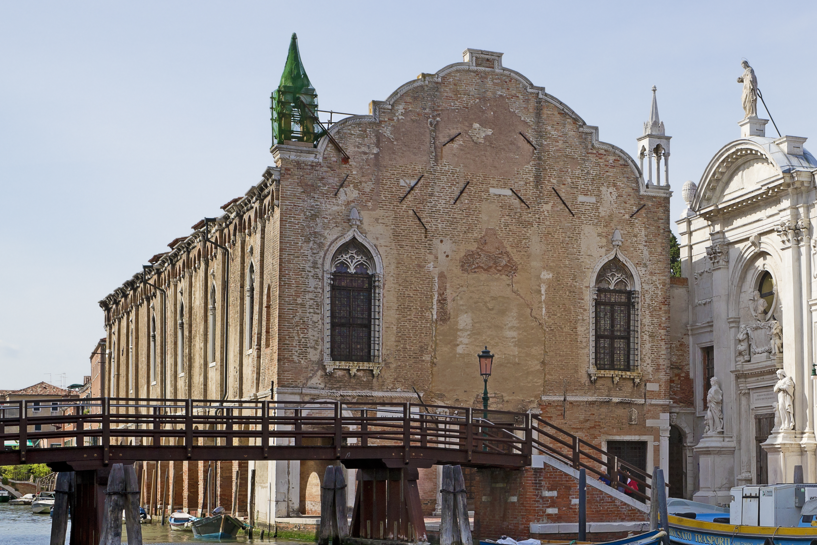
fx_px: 1384
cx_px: 691
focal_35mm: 61
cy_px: 417
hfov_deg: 31.7
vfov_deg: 22.0
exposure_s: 1/320
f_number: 9
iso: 200
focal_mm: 35
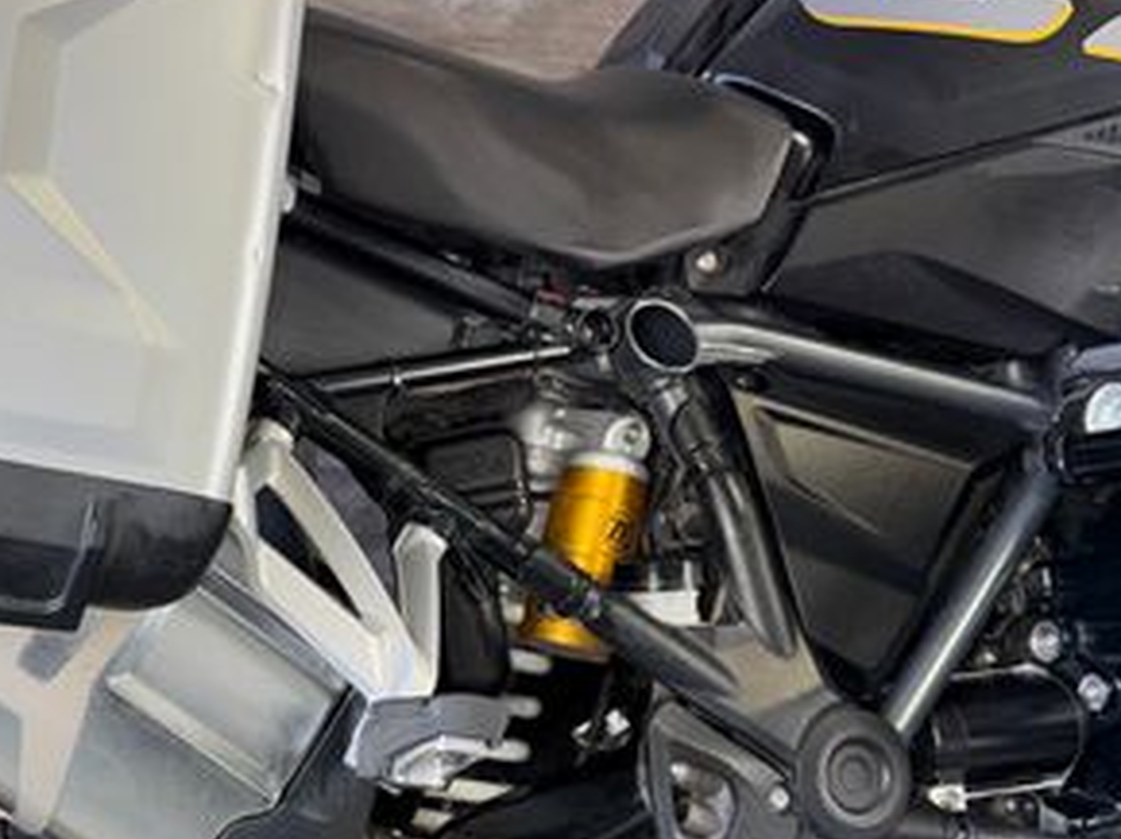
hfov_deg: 35.1
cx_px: 228
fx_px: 1715
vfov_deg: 27.1
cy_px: 626
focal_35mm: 53
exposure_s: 1/29
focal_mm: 6.76
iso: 50
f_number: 1.78
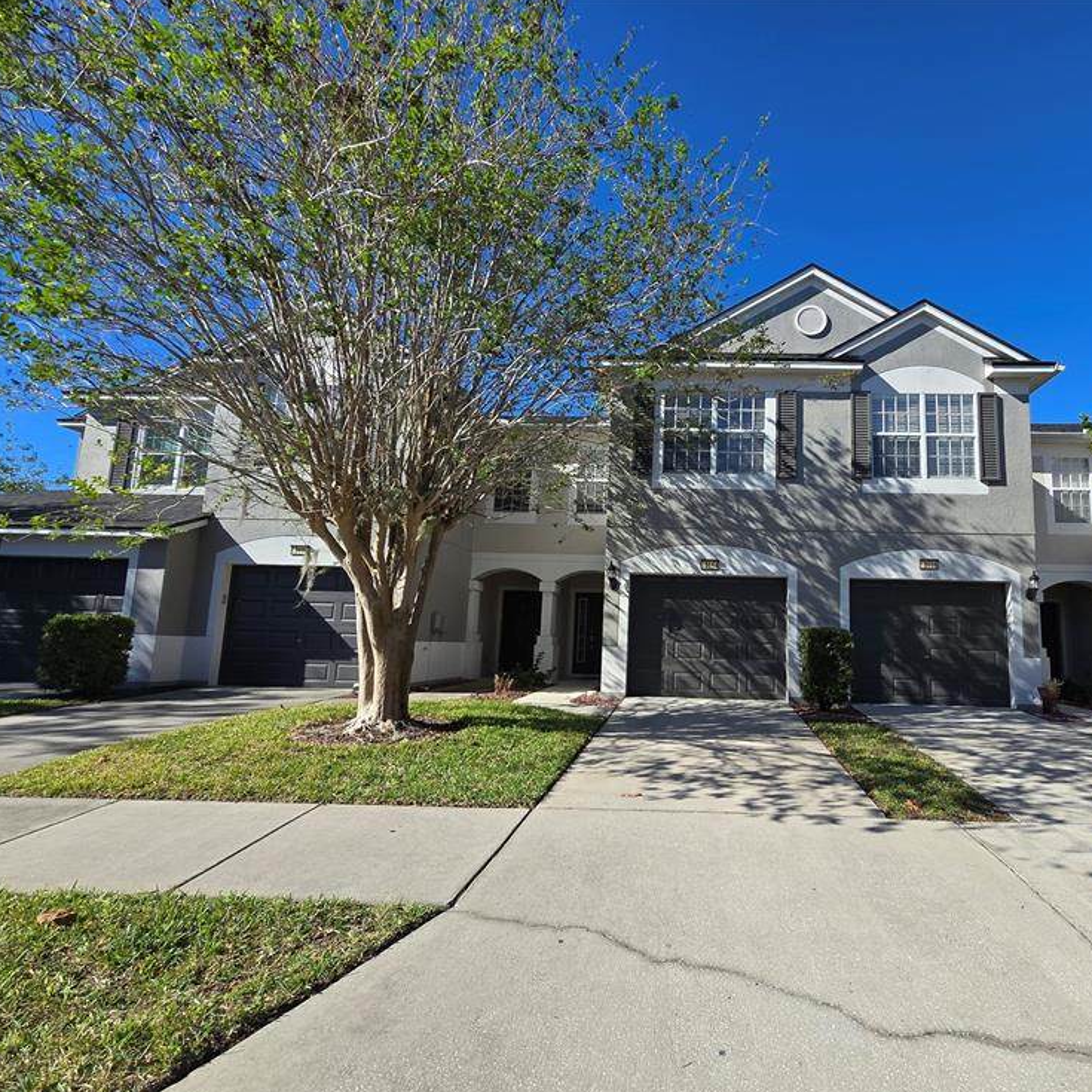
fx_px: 571
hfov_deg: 85.7
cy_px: 566
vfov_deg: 87.4
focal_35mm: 16
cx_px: 685
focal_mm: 2.2
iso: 50
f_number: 2.2
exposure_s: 1/1989
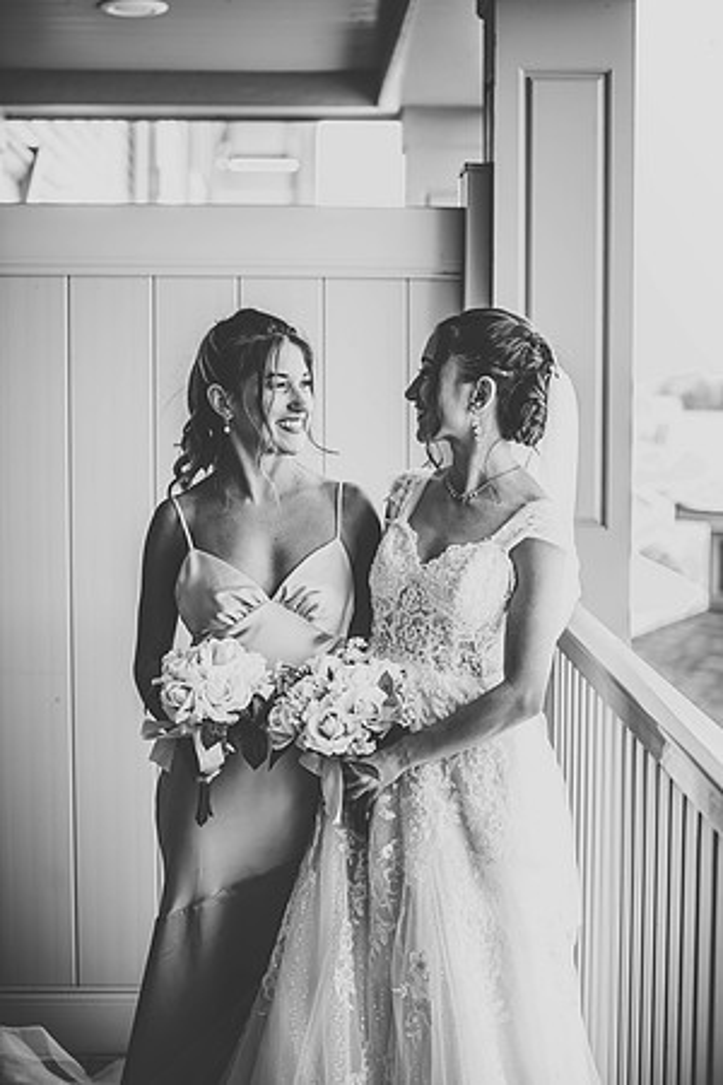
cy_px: 542
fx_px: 2259
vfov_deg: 27.0
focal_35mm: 75
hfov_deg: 18.2
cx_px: 362
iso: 320
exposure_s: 1/250
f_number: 2.8
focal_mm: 75
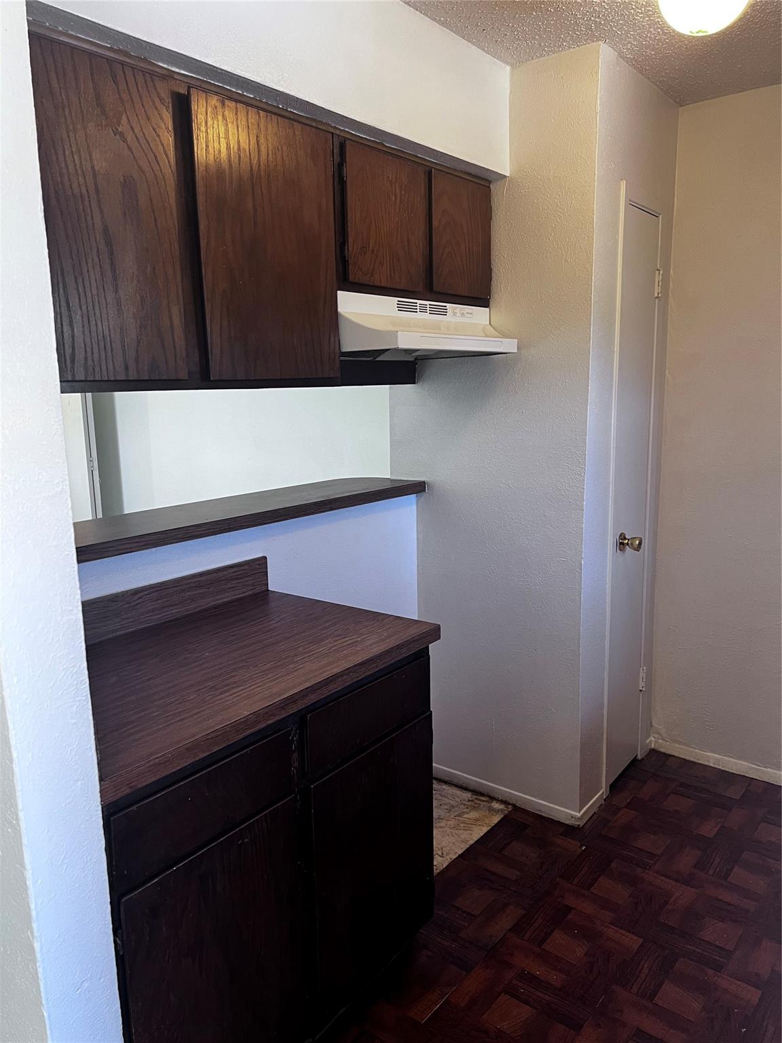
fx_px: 783
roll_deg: +0.6
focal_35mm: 26
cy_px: 522
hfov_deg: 53.1
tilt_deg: -9.1
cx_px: 391
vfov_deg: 67.3
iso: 125
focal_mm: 5.7
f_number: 1.5
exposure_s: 1/60
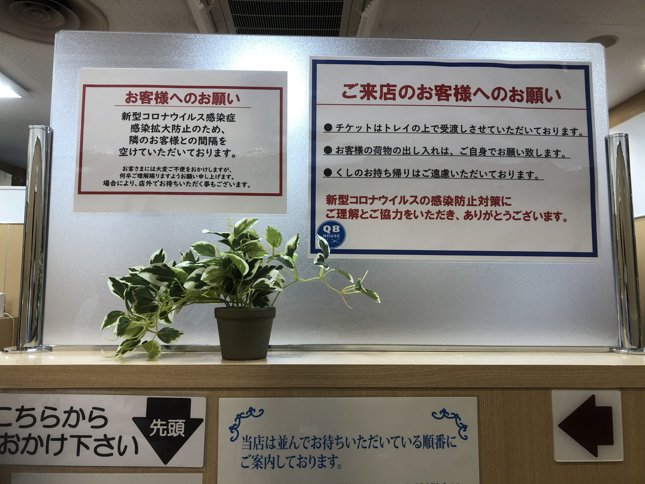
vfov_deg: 49.7
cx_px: 322
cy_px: 242
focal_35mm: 28
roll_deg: -0.5
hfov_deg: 63.4
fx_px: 522
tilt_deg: +5.8
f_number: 1.8
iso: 25
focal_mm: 3.99
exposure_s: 1/50
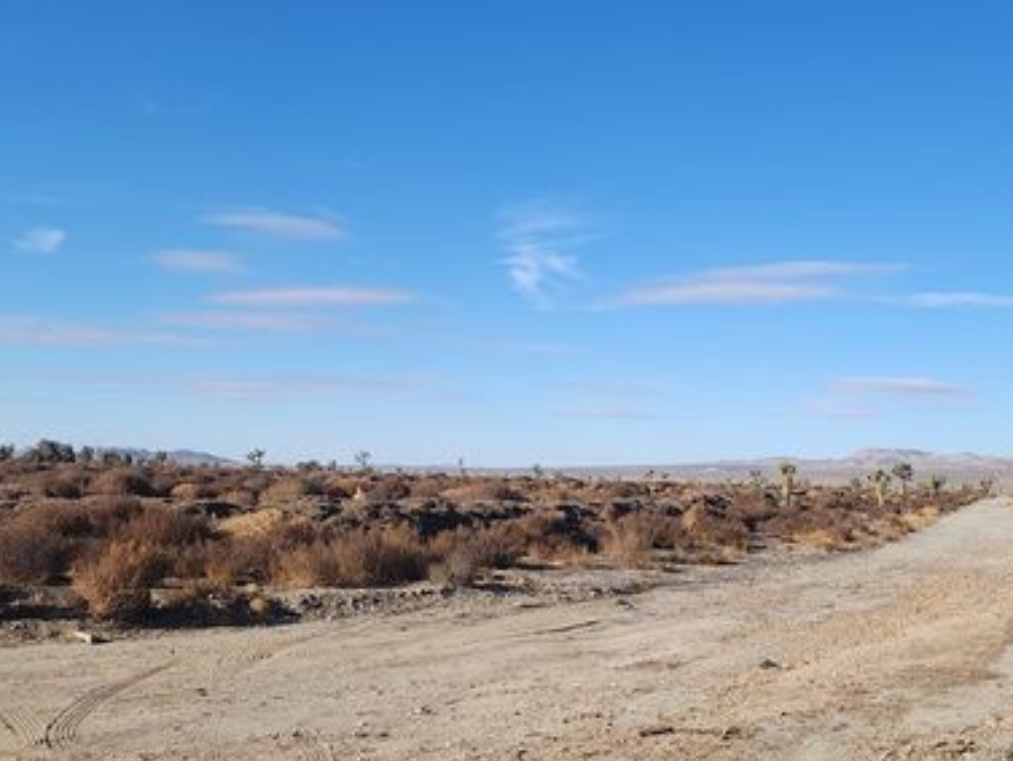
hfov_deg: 47.1
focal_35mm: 39
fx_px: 1142
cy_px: 468
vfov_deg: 36.7
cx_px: 677
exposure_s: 1/1307
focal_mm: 6.4
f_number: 1.8
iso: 12
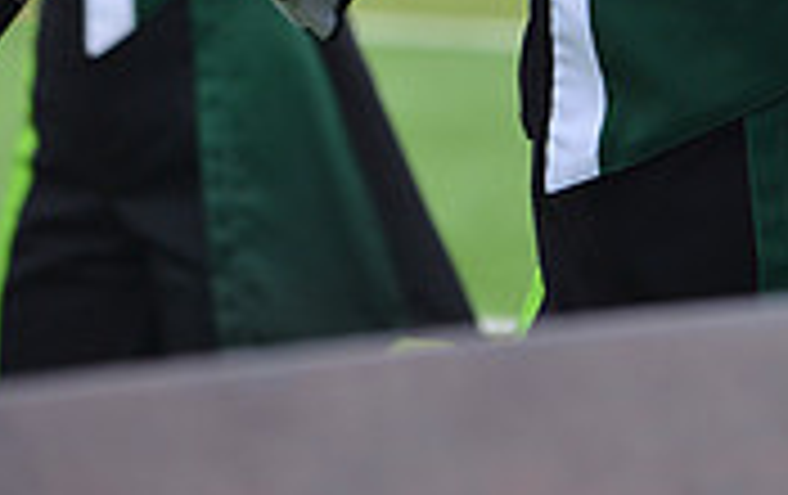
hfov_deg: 4.3
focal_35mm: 483
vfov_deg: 2.7
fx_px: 10389
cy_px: -459
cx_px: 552
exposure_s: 1/640
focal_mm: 185
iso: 200
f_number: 5.6
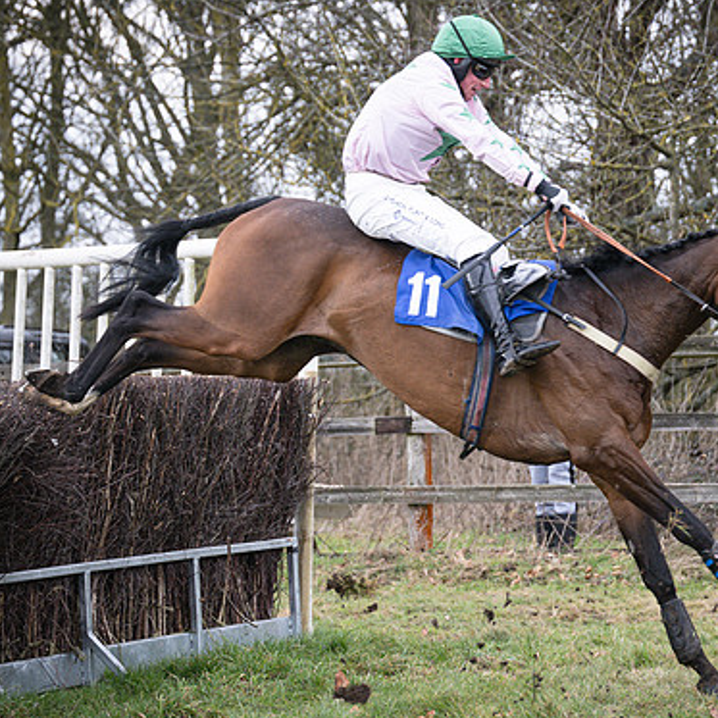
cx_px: 316
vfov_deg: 10.8
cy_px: 242
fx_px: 3778
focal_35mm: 161
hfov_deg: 10.9
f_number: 2.8
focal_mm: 73
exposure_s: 1/1600
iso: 400
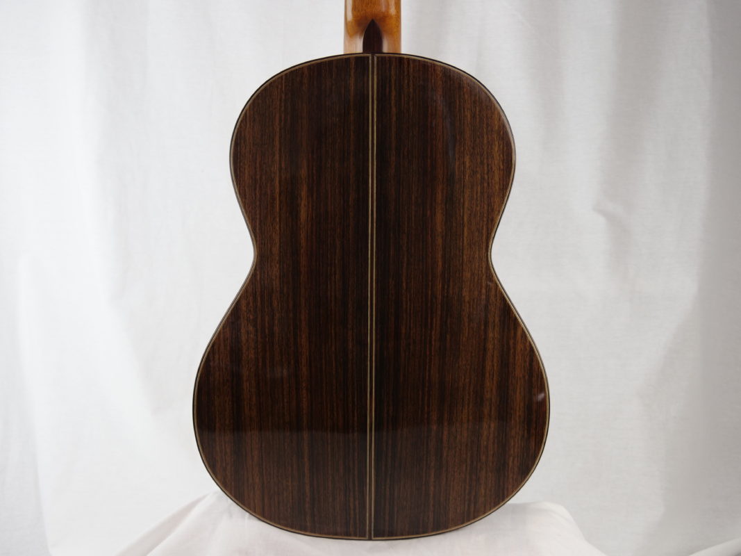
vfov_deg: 29.1
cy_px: 278
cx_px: 370
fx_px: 1070
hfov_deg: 38.2
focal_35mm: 50
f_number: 4.7
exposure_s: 1/60
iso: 200
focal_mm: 25
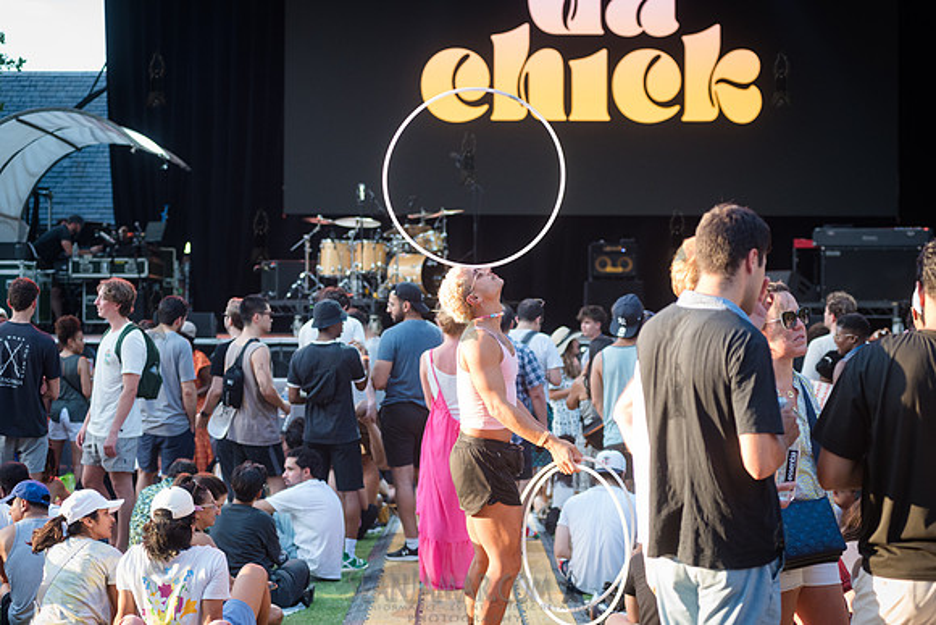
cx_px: 468
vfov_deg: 15.8
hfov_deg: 23.4
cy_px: 312
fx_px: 2257
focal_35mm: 87
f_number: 4
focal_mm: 86
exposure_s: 1/500
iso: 1000
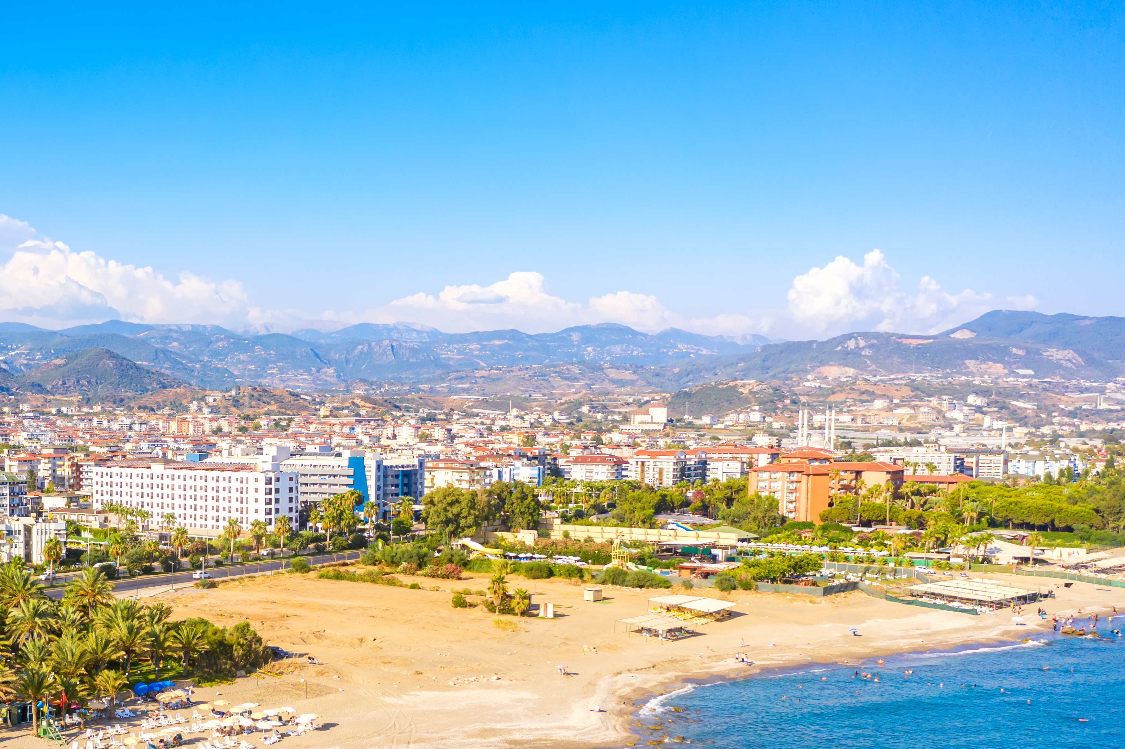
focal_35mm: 44
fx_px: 1375
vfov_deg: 30.1
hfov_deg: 42.8
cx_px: 247
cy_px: 550
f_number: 3.2
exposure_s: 1/60
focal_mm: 10.26
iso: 100
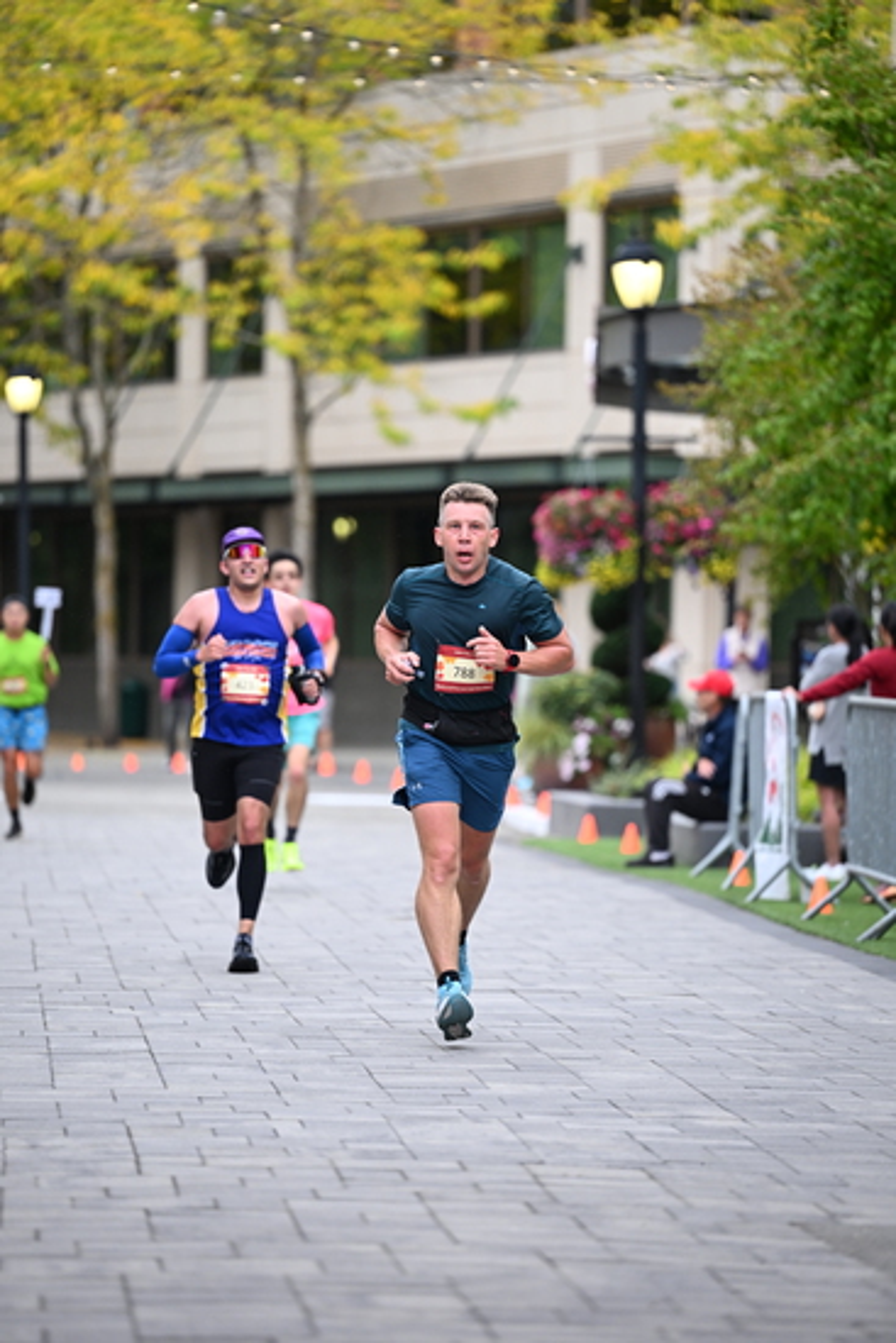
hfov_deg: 7.9
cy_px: 672
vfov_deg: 11.7
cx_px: 448
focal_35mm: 175
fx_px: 6529
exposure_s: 1/1600
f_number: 2.8
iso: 1000
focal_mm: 175
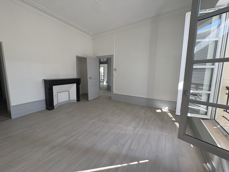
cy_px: 86
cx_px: 114
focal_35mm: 14
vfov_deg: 85.7
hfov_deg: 102.1
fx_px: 93
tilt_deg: -6.6
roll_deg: +0.8
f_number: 2.2
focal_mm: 2.22
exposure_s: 1/99
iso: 125
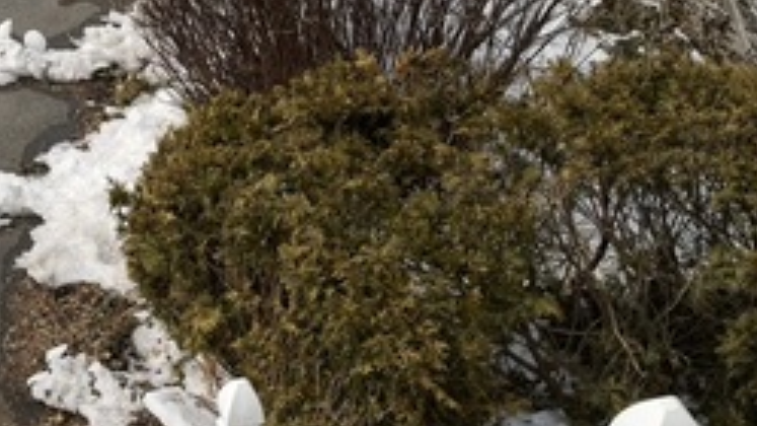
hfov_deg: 29.6
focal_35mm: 70
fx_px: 1405
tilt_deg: -26.3
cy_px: -18
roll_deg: -1.1
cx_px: 169
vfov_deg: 16.8
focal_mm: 6.76
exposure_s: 1/3953
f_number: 1.78
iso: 80
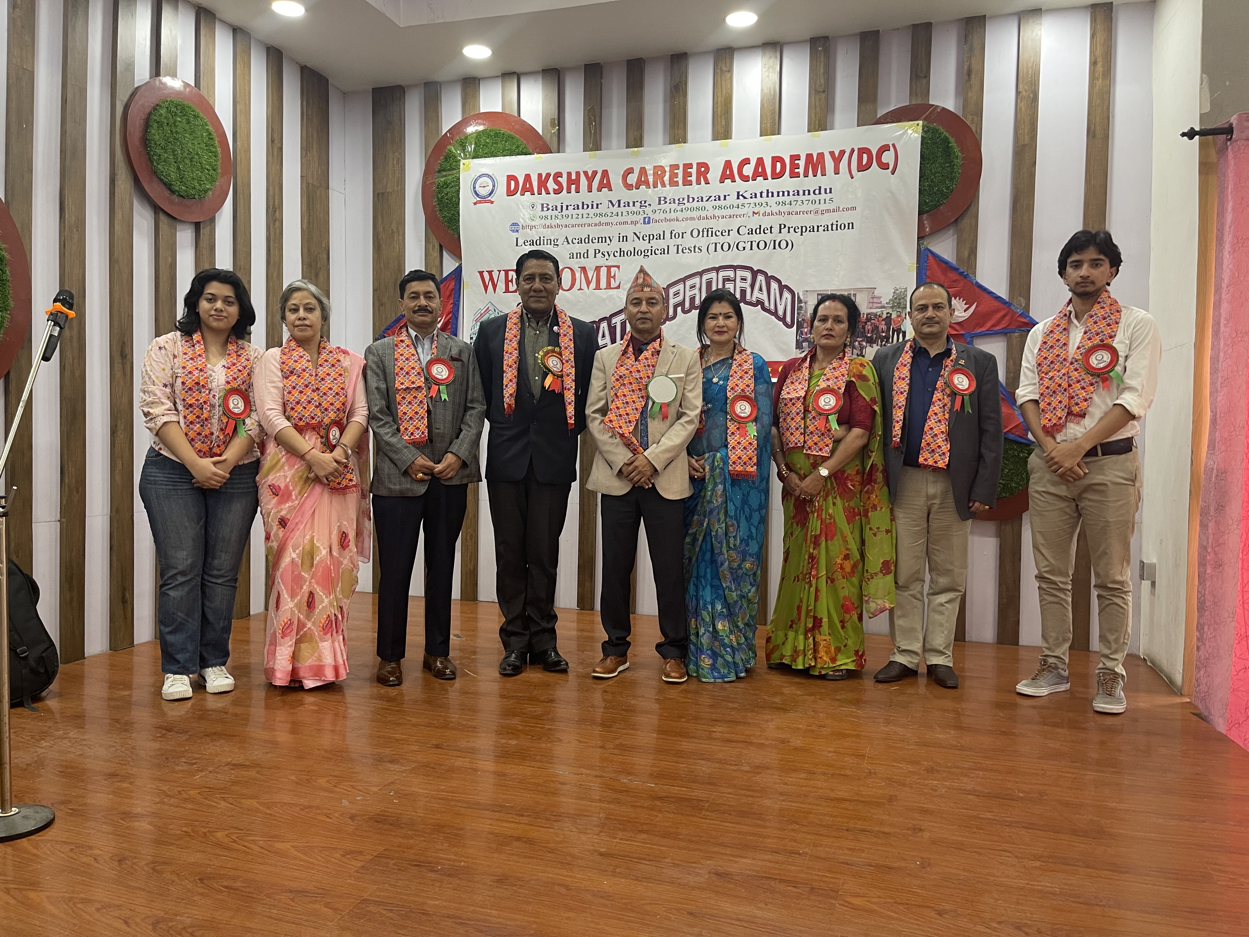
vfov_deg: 53.1
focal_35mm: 26
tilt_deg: -2.8
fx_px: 938
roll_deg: -1.2
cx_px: 624
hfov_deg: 67.3
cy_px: 468
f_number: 1.6
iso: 160
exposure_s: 1/50
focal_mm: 5.1
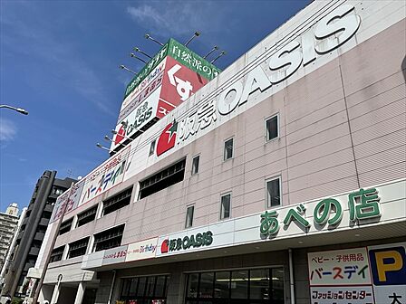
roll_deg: -6.1
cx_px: 203
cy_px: 152
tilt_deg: +29.1
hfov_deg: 67.3
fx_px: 305
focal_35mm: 26
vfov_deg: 53.1
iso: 32
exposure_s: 1/7299
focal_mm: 4.2
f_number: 1.6
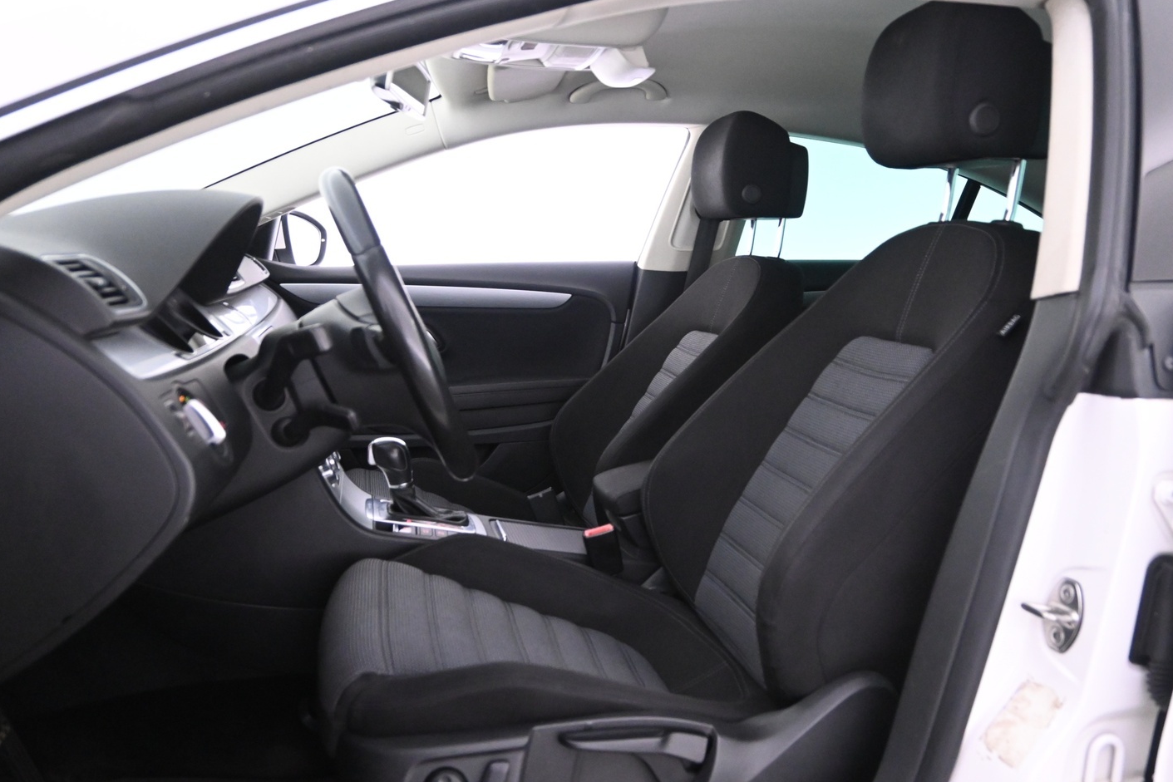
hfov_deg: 60.1
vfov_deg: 42.2
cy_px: 447
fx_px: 1010
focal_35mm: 31
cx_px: 665
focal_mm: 18
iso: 3200
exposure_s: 1/30
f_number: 3.5
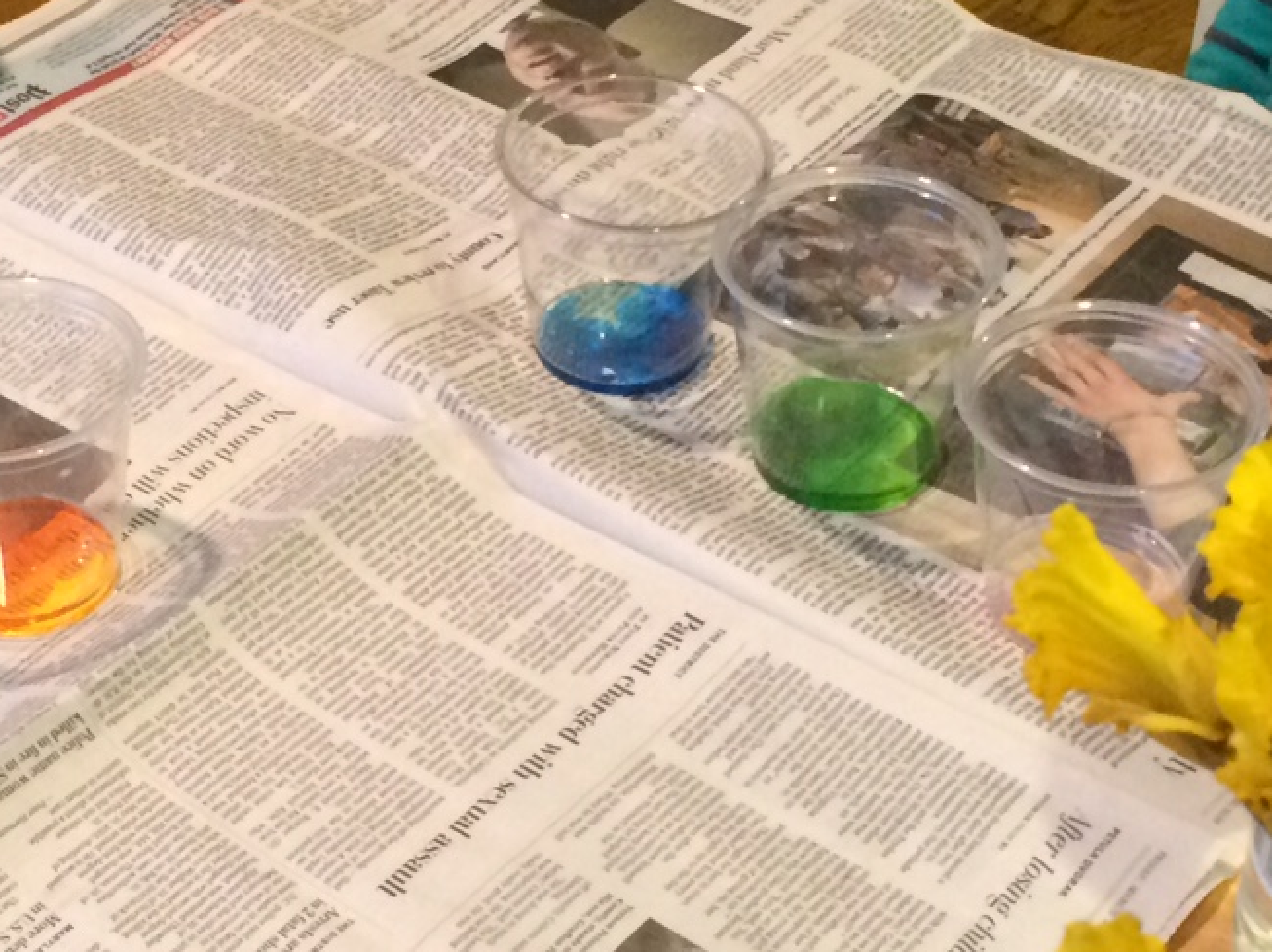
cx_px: 384
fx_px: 3342
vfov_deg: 16.2
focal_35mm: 91
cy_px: 485
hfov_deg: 21.4
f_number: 2.2
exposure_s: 1/30
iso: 320
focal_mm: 4.15
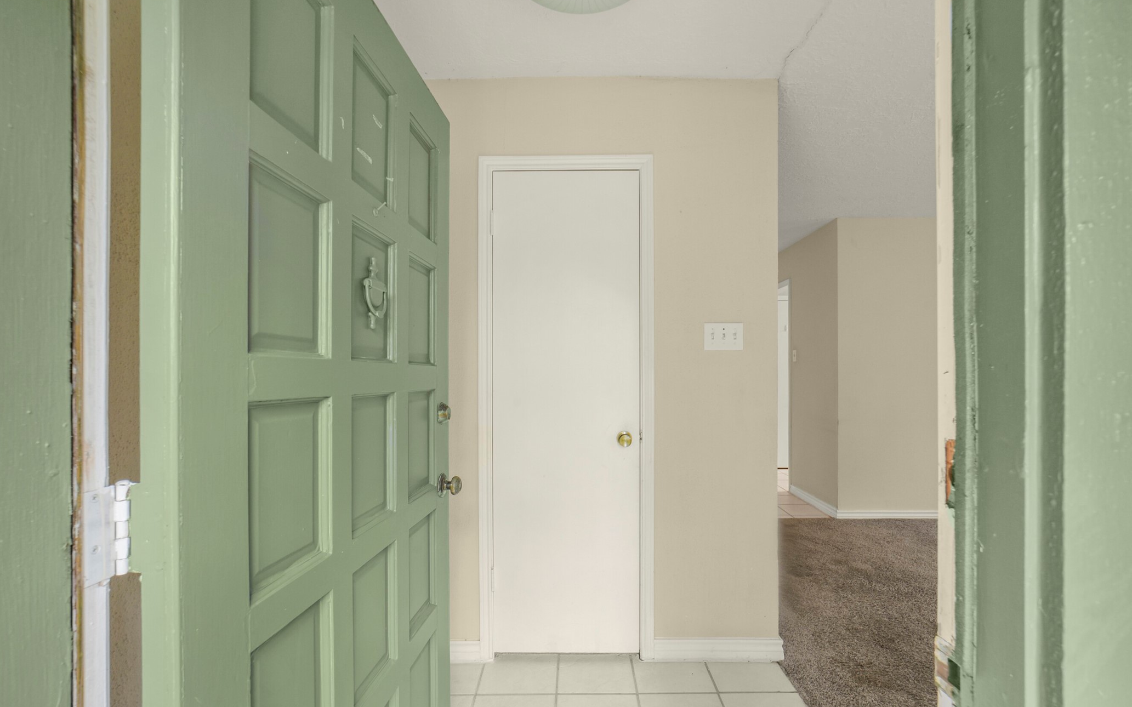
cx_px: 573
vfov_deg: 74.6
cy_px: 389
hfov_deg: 101.5
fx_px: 463
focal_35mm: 15
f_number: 11
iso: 500
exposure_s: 1/5
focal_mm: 14
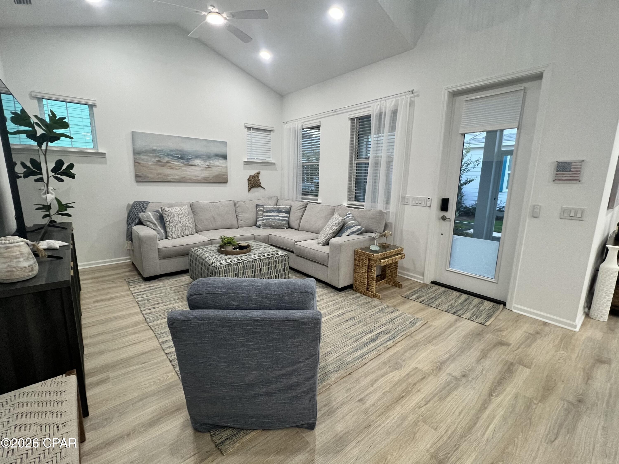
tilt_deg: -10.7
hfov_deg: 106.2
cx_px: 310
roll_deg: -2.3
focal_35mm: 13
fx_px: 232
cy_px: 232
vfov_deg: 89.9
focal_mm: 1.57
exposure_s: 1/120
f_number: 1.8
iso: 200
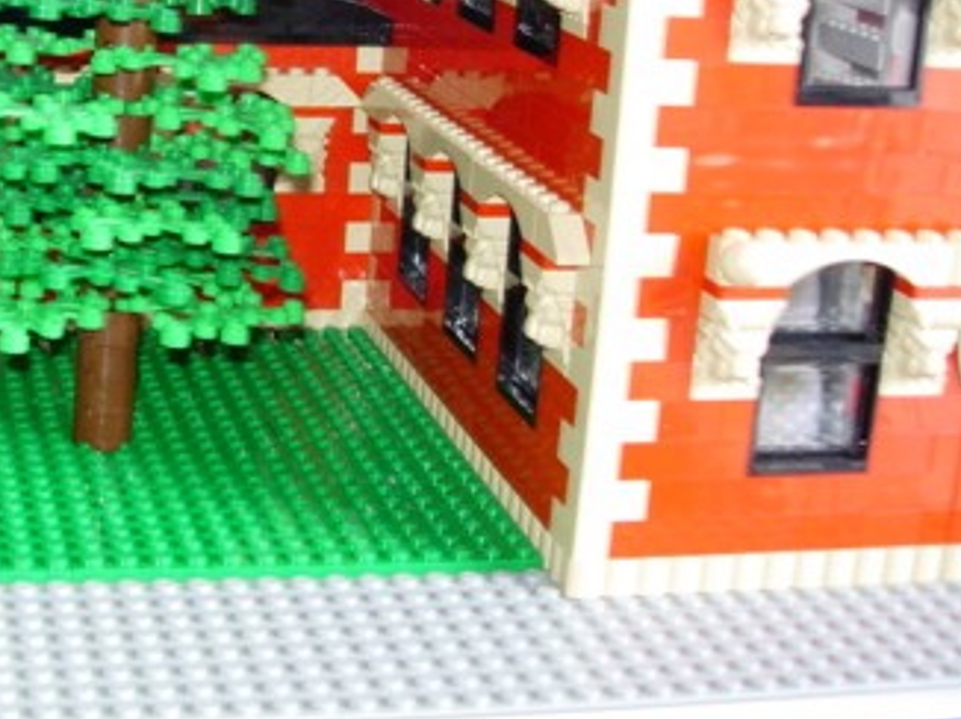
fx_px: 1942
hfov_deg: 27.2
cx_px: 168
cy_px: 239
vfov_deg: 20.9
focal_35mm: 70
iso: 79
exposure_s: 1/11.6
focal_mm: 7.8
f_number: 2.8
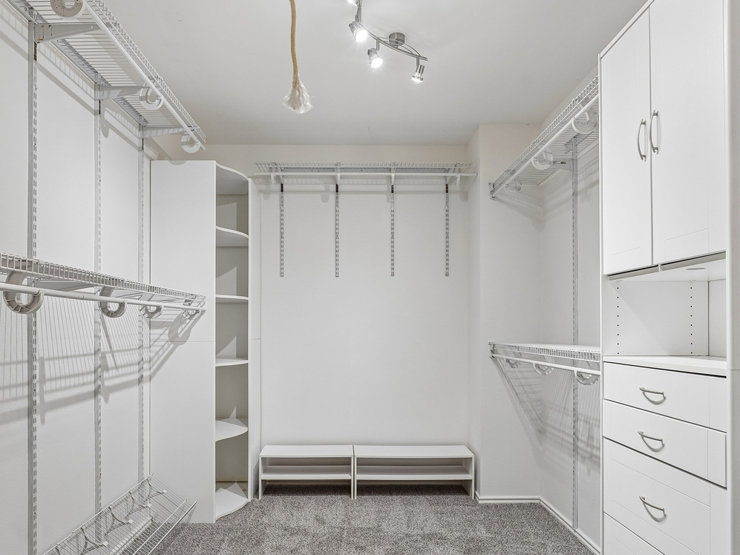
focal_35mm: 25
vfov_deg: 54.6
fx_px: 534
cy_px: 324
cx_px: 360
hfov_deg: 69.4
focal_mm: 16
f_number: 8
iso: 400
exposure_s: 1/20
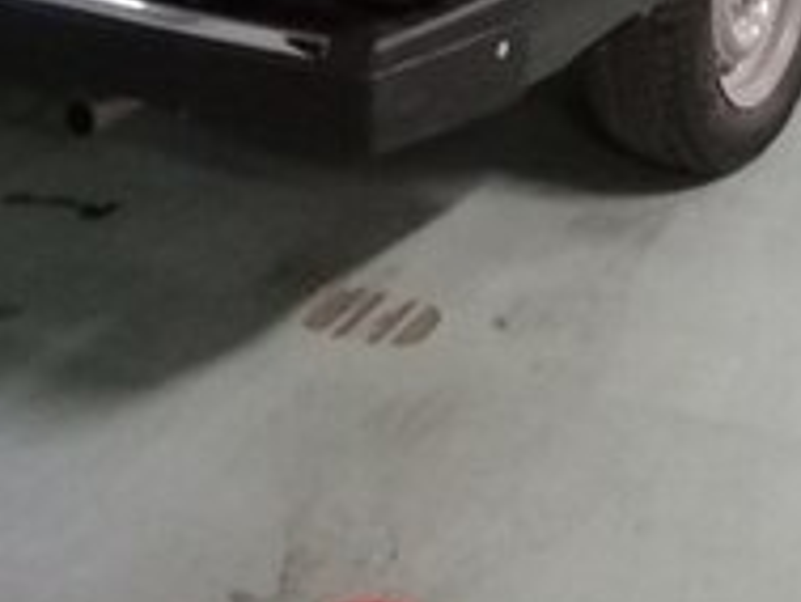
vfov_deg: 13.1
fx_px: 2501
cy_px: -256
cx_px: 445
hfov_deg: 18.2
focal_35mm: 108
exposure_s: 1/17
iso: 250
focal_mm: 3.3
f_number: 2.2
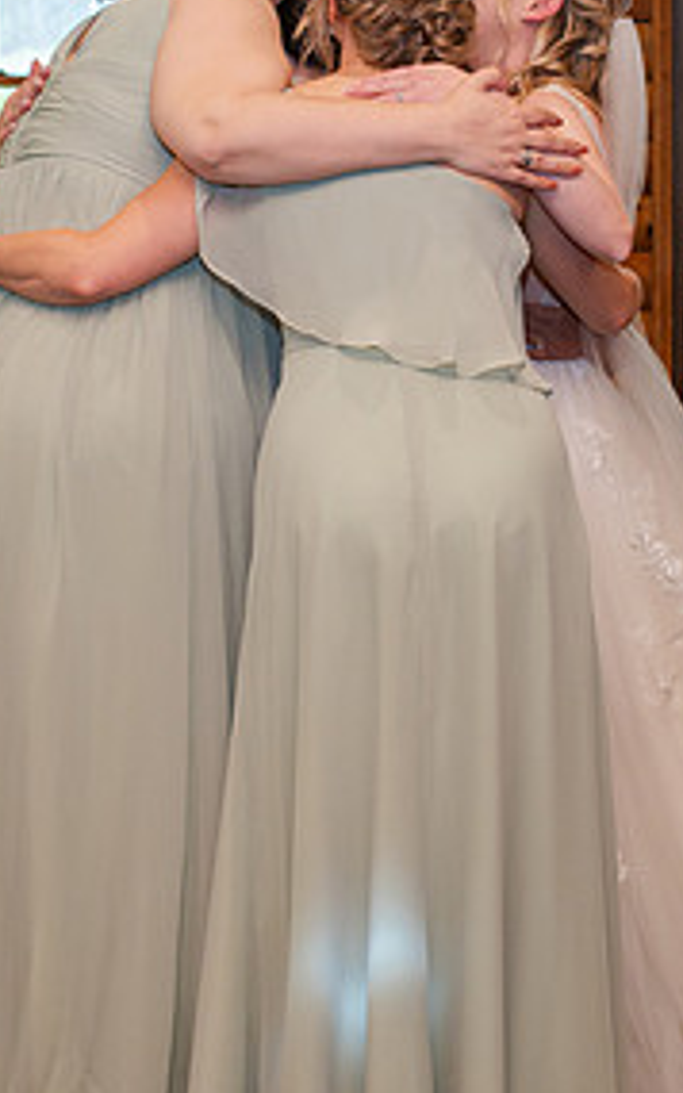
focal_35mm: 88
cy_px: 246
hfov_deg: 14.8
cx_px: 324
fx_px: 2622
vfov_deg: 23.3
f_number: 3.5
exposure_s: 1/200
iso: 800
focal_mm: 35
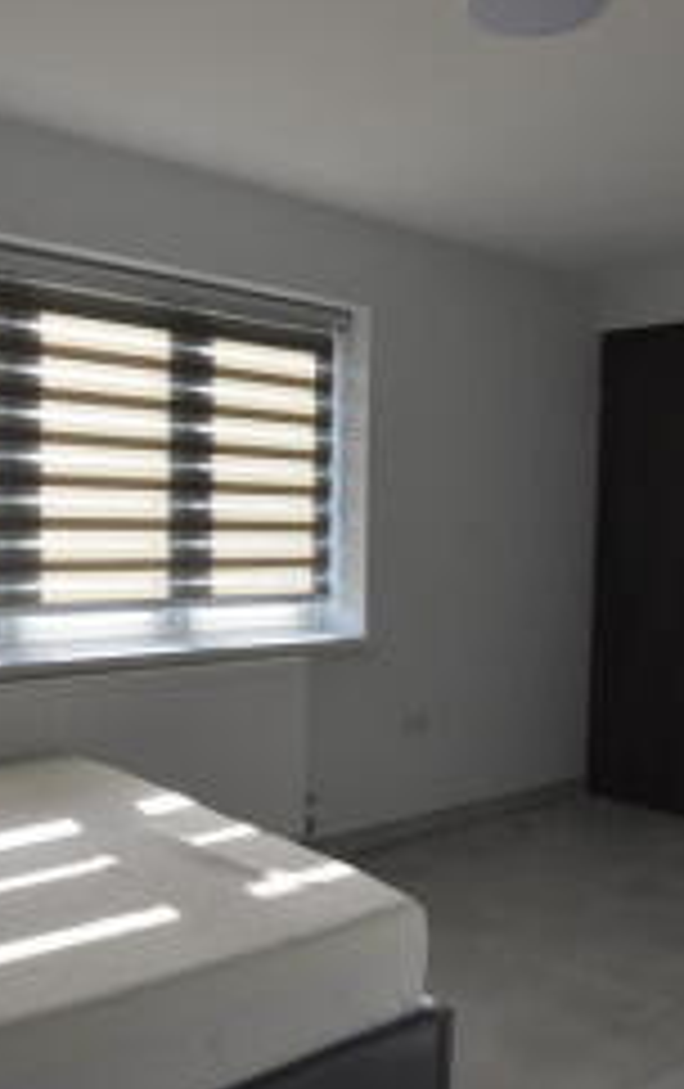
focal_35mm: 36
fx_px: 1070
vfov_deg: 53.9
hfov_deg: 35.5
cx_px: 351
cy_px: 587
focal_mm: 12
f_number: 5.6
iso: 220
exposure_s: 1/125
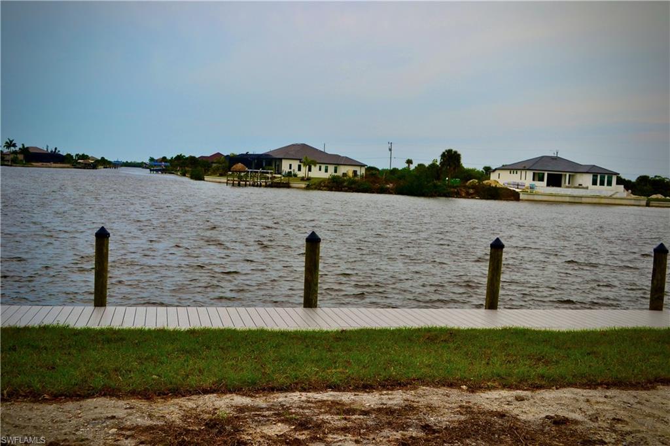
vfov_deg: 31.9
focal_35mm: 42
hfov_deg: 46.4
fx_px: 781
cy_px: 223
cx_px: 335
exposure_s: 1/200
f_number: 7.1
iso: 100
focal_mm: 28
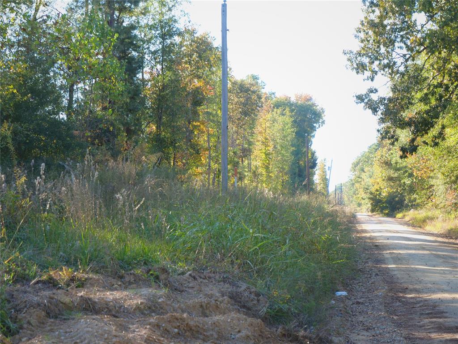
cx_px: 229
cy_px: 172
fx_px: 1588
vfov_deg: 12.3
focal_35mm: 120
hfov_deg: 16.4
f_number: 4.5
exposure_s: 1/320
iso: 200
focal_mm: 60
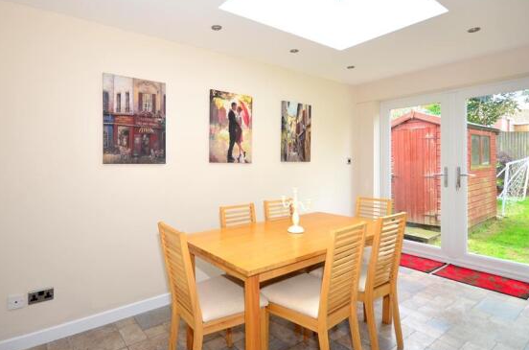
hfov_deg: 84.9
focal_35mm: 20
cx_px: 234
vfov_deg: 62.6
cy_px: 164
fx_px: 287
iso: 200
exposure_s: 1/100
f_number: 5
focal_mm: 11
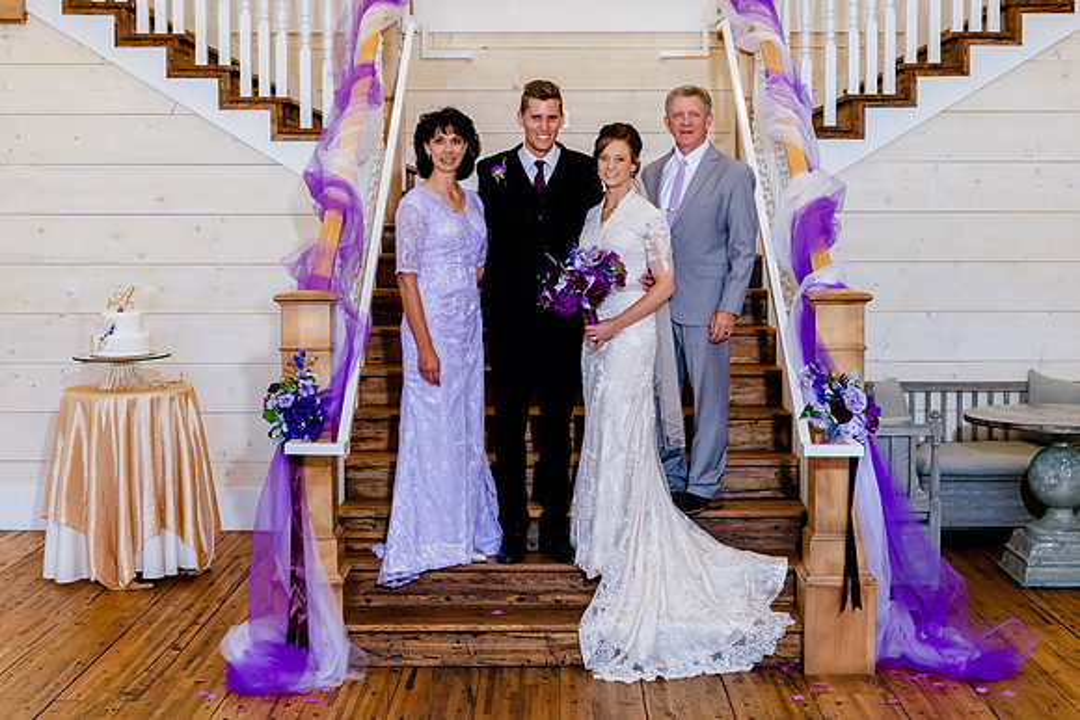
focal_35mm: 56
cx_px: 540
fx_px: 1695
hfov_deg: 35.3
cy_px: 302
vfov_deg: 24.0
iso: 2500
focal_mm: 48
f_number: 6.3
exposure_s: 1/200
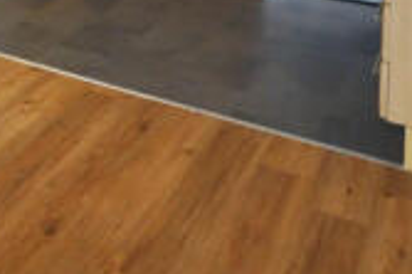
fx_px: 675
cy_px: -170
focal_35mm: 59
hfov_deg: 27.2
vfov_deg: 19.2
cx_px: -153
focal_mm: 10
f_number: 3.5
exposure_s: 1/80
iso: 800
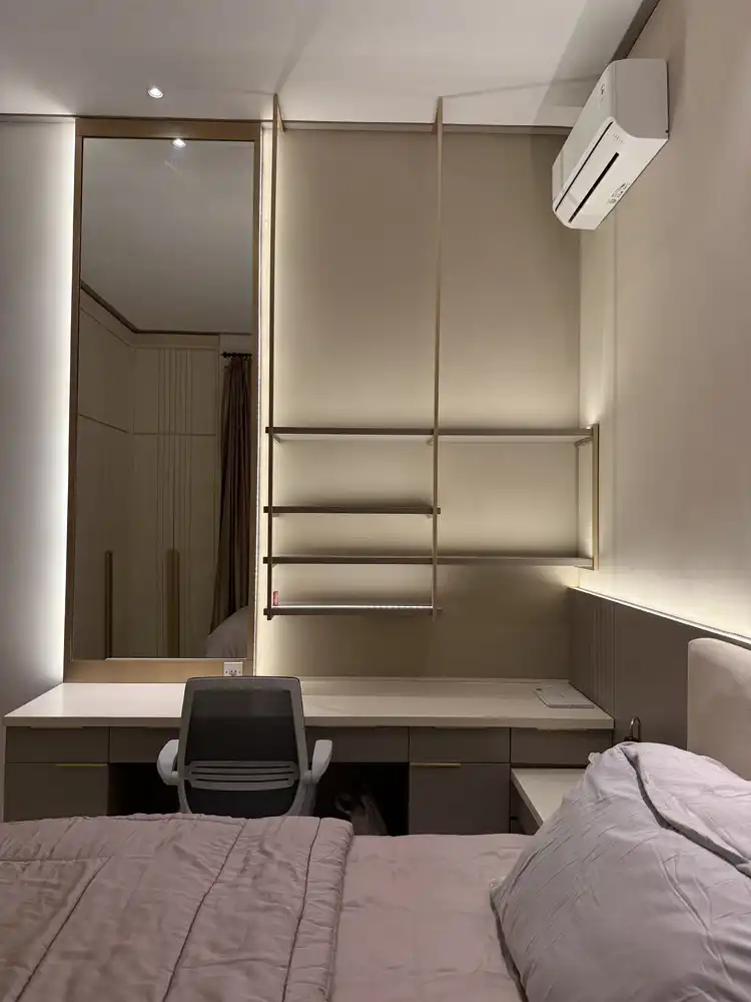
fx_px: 694
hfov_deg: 56.8
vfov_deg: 71.6
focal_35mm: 24
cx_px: 376
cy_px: 501
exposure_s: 1/50
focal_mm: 6.76
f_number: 1.78
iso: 200
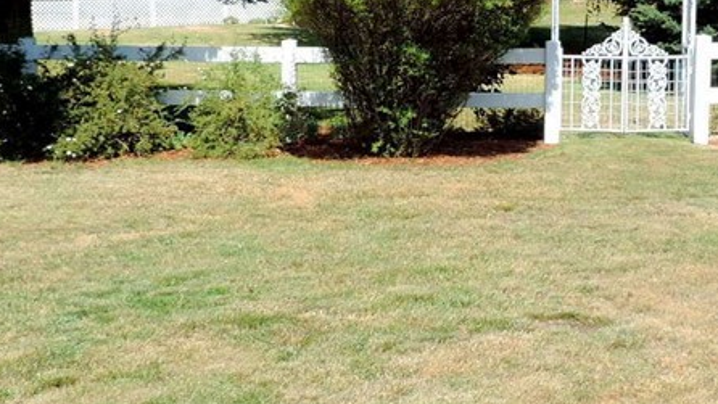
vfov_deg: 20.0
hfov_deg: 34.8
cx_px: 407
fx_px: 1142
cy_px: 126
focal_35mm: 60
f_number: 3
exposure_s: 1/800
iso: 80
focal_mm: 4.3
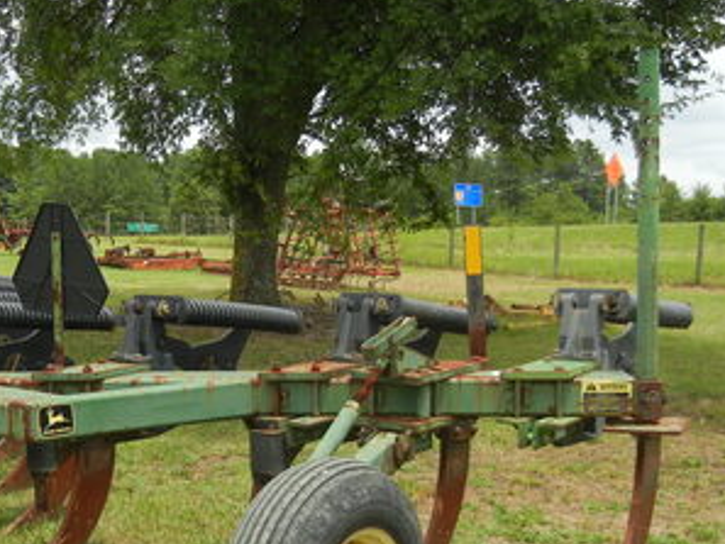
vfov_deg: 26.4
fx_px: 1152
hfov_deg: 34.2
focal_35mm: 55
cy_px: 383
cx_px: 183
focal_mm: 5.4
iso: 160
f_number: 3.5
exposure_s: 1/842
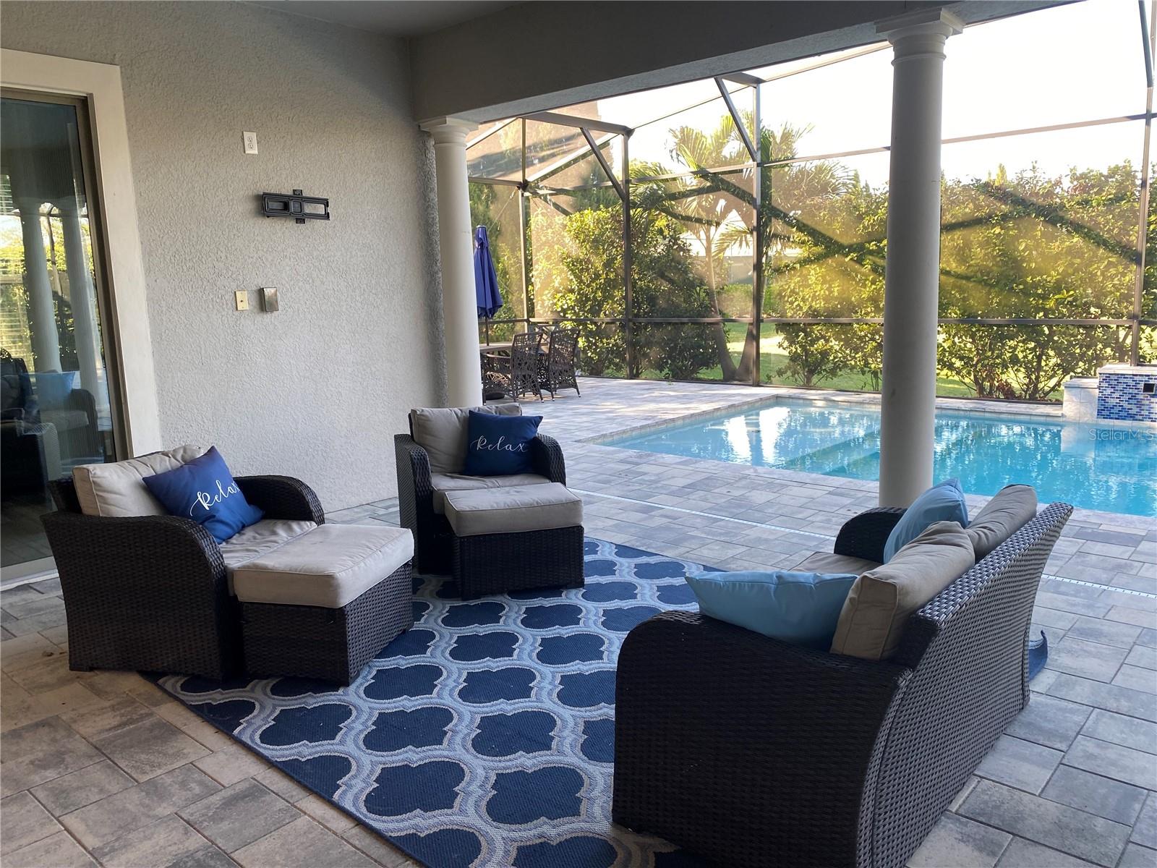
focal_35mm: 26
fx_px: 869
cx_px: 578
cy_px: 434
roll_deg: +1.7
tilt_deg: -10.3
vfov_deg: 53.1
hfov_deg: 67.3
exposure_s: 1/120
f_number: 1.8
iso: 50
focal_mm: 4.25
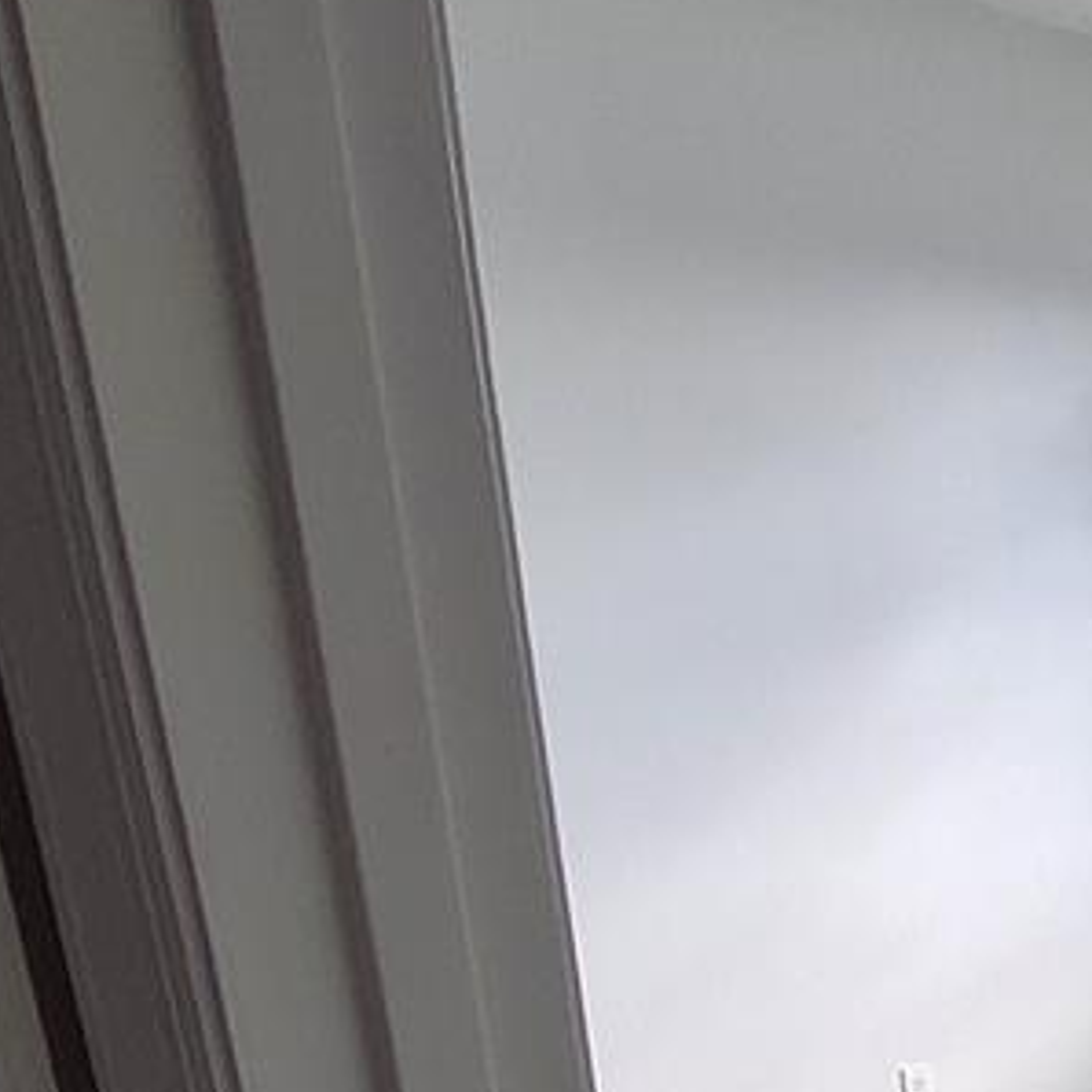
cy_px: 1499
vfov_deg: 25.1
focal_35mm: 57
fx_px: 2034
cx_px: 1594
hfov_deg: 24.2
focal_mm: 1.64
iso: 40
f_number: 2.2
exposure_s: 1/240
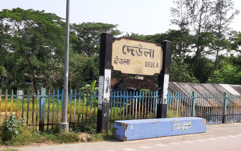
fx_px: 190
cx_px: 121
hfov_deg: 64.6
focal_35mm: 29
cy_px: 88
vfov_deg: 43.0
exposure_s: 1/962
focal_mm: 3.93
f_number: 1.7
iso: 40
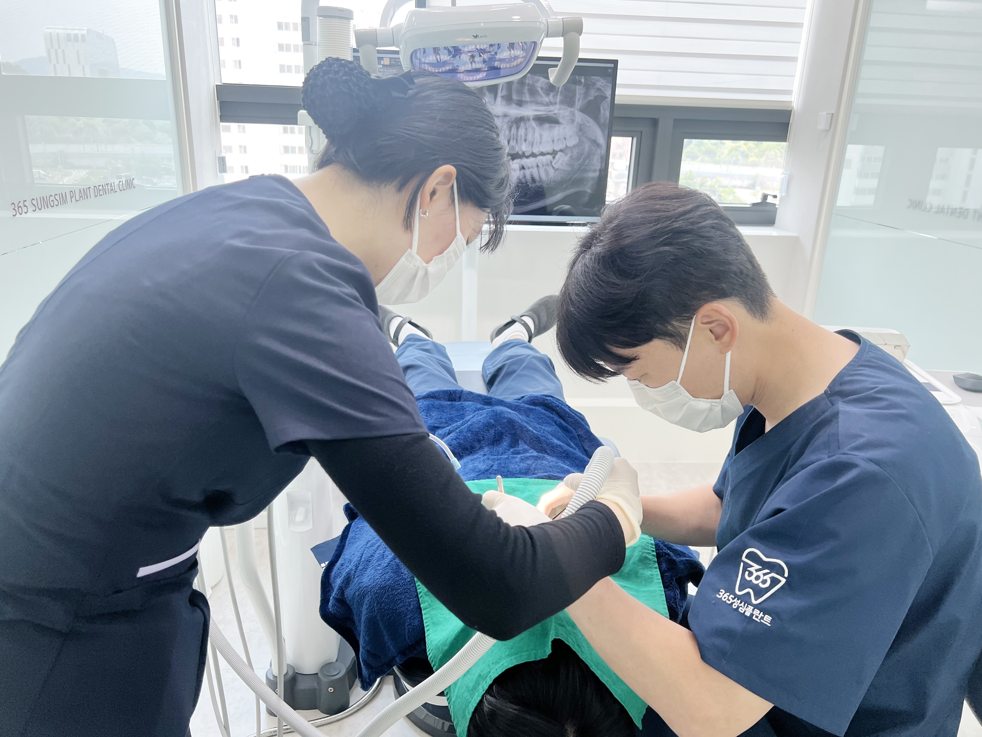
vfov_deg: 53.1
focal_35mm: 26
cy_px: 368
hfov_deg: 67.3
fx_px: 738
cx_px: 491
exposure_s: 1/120
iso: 80
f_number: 1.5
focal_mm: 5.7
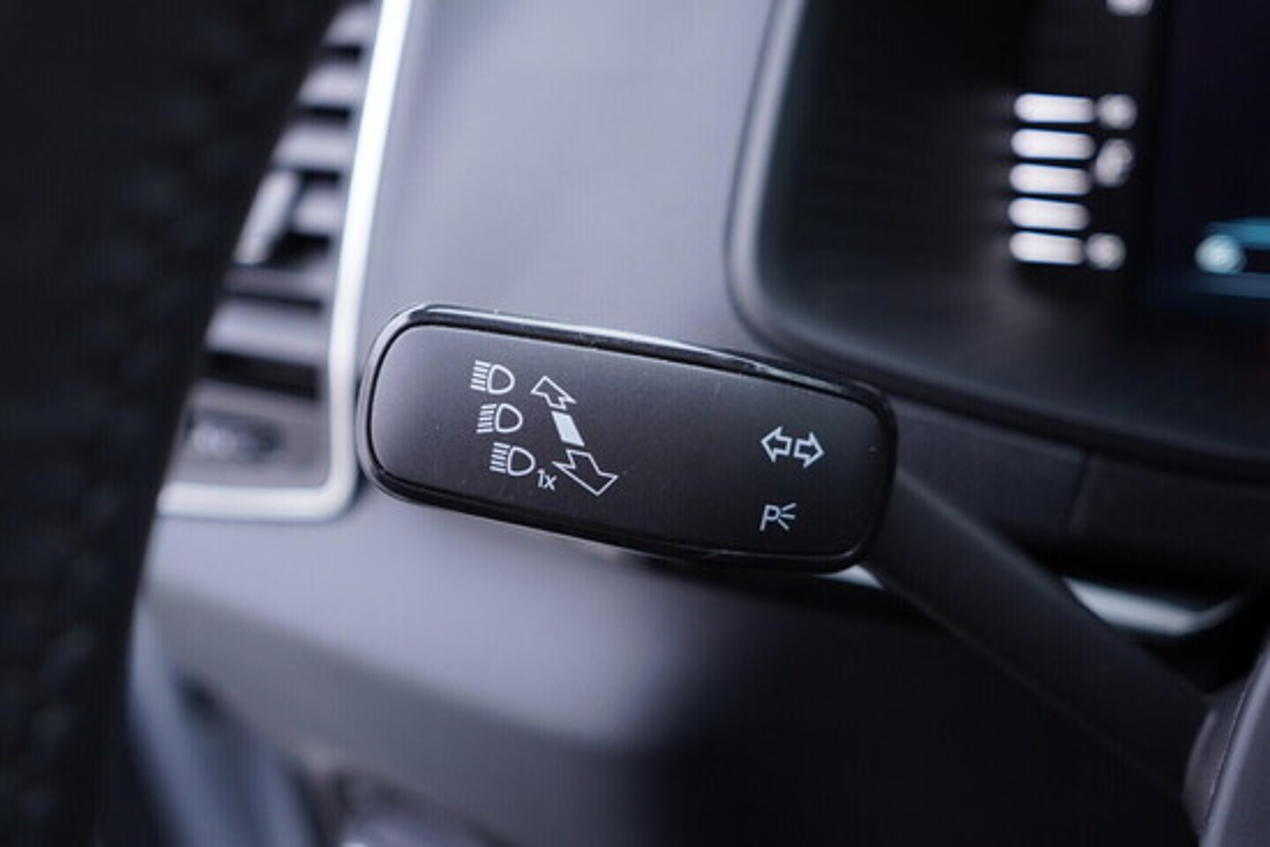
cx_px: 635
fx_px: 1270
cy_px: 424
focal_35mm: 36
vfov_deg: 36.9
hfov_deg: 53.1
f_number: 2.8
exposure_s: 1/40
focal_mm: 24
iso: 250
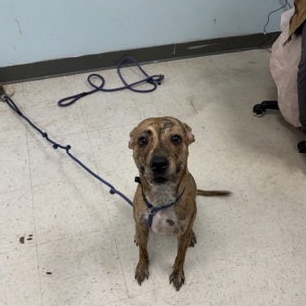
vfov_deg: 54.5
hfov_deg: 55.6
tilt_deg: -55.7
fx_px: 290
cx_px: 151
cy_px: 204
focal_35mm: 29
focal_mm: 6.76
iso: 160
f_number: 1.78
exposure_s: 1/120
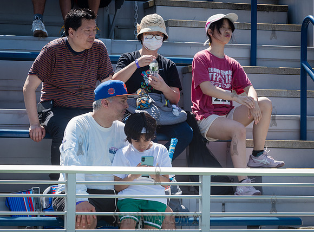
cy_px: 138
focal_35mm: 161
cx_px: 107
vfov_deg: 9.1
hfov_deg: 12.3
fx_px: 1456
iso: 200
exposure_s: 1/200
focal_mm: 125
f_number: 9
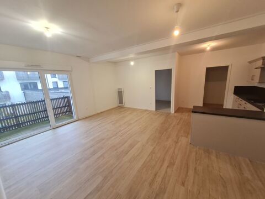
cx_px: 132
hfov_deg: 106.2
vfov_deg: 89.9
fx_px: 100
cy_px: 100
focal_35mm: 13
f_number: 2.2
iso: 125
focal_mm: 1.74
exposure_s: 1/50
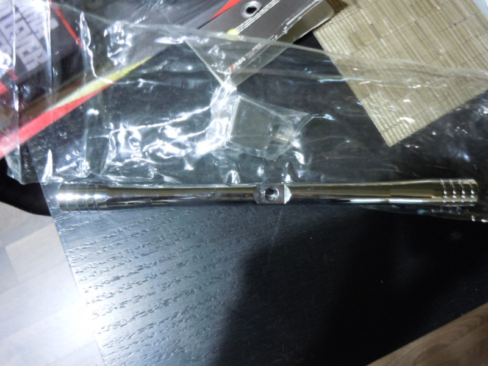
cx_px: 244
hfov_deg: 63.4
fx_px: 395
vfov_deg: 49.7
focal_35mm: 28
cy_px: 183
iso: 400
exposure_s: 1/4
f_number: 3.7
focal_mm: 5
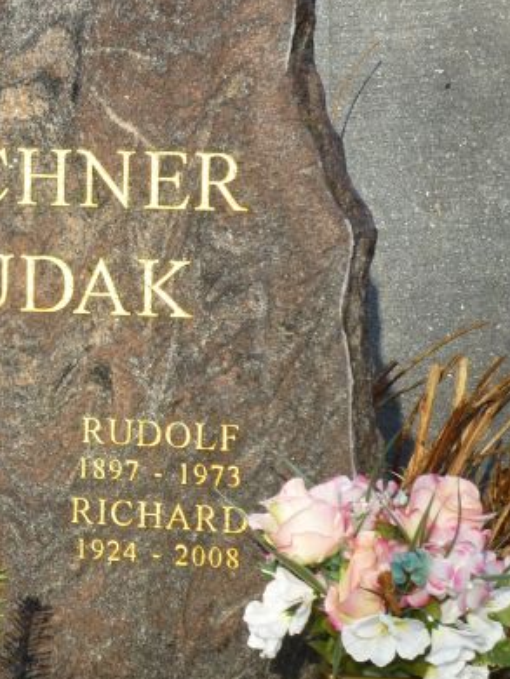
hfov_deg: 9.1
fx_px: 3179
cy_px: 294
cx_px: -30
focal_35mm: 162
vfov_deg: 12.2
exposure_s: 1/320
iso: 100
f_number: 5.1
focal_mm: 14.2
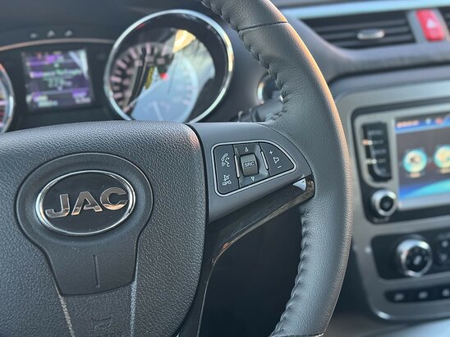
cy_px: 168
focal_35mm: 48
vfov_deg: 30.2
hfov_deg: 39.7
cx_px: 225
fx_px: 623
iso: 250
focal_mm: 6.76
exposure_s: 1/60
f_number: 1.78
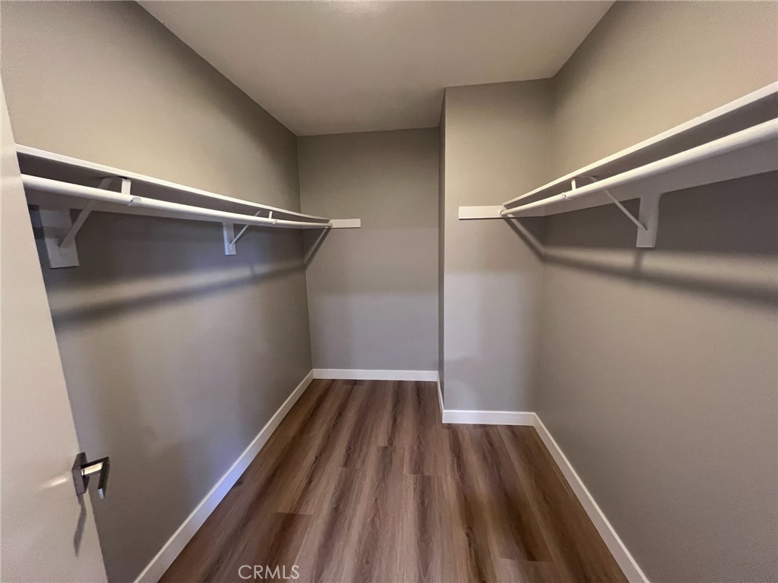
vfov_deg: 89.9
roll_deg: +1.9
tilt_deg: -9.9
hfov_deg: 106.2
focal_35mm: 13
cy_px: 292
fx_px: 292
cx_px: 389
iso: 640
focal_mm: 1.57
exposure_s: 1/60
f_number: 1.8
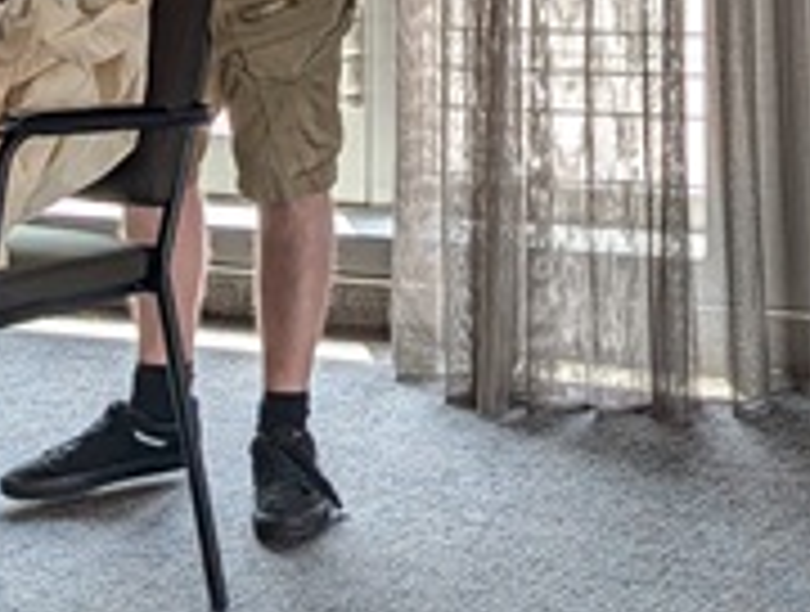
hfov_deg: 17.7
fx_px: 2487
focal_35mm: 106
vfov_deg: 12.8
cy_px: -468
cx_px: 932
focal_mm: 6.9
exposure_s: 1/215
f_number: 1.68
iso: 89
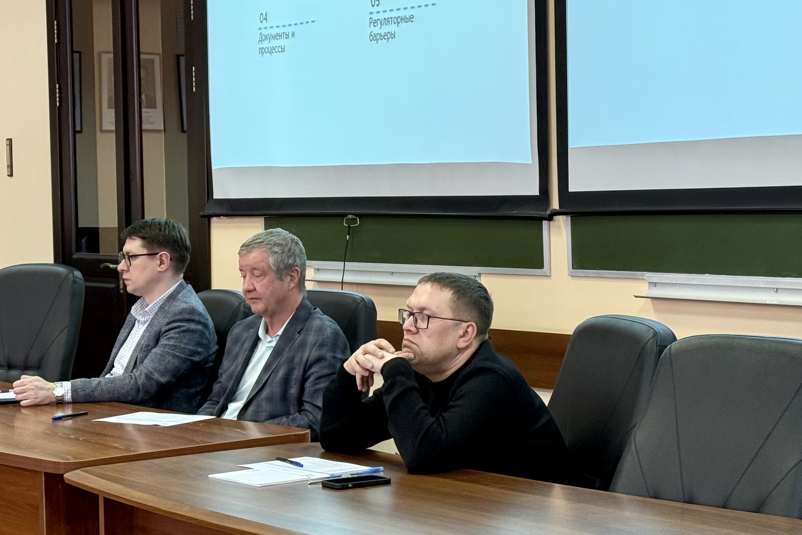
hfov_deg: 23.8
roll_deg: +0.9
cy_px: 214
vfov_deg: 16.1
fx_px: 1894
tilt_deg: -0.8
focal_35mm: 85
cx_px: 286
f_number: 1.78
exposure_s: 1/100
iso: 80
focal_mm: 6.76
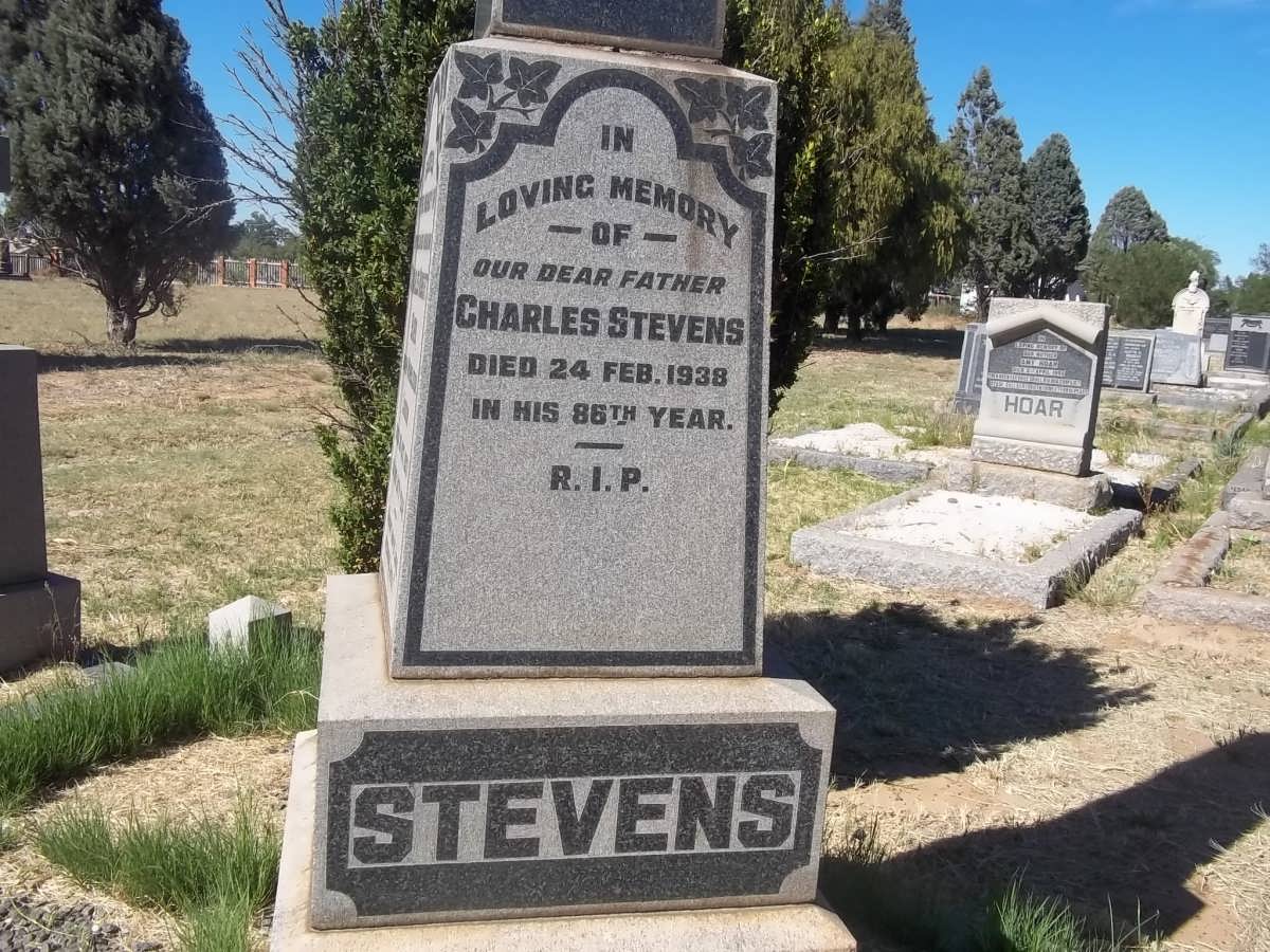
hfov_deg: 56.8
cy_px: 476
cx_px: 635
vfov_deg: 44.2
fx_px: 1174
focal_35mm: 32
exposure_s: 1/500
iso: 80
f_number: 5.5
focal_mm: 5.7
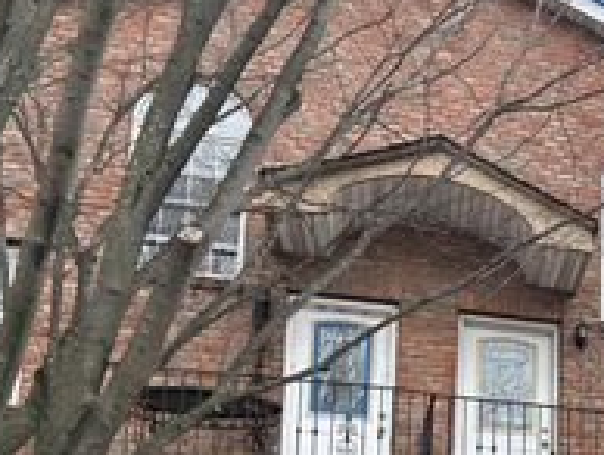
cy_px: 572
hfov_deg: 26.4
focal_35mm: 67
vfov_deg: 20.3
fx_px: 1171
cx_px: 682
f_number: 1.5
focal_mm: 5.7
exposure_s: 1/1209
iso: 50
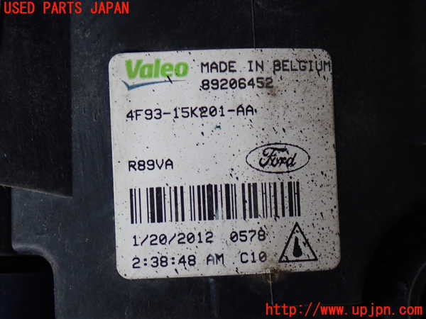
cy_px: 160
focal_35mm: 82
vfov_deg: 18.0
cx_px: 213
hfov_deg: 23.8
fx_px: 1009
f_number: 4.3
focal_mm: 14.62
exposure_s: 1/80
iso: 640
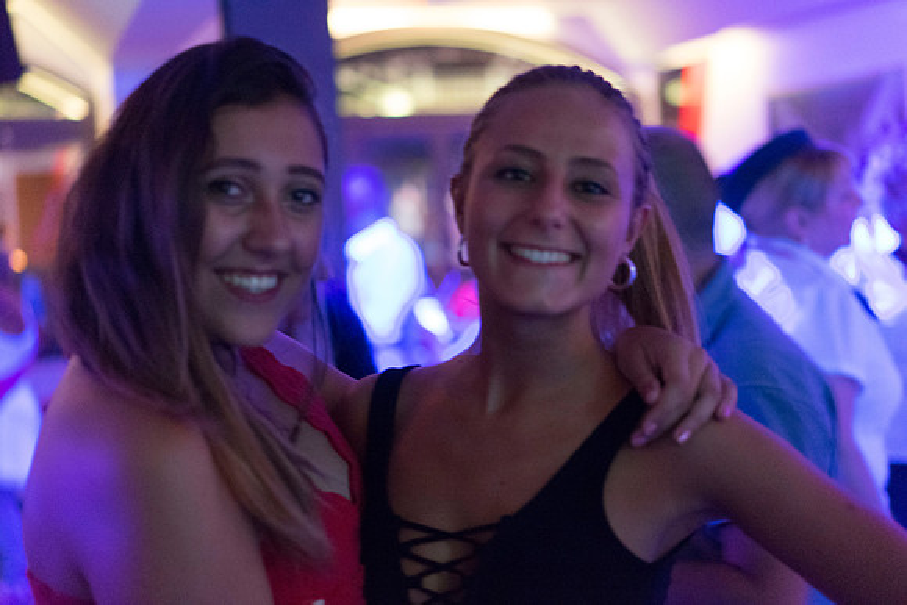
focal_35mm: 55
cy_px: 302
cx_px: 454
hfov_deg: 36.2
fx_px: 1386
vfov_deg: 24.6
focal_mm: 55
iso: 6400
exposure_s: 1/30
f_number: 2
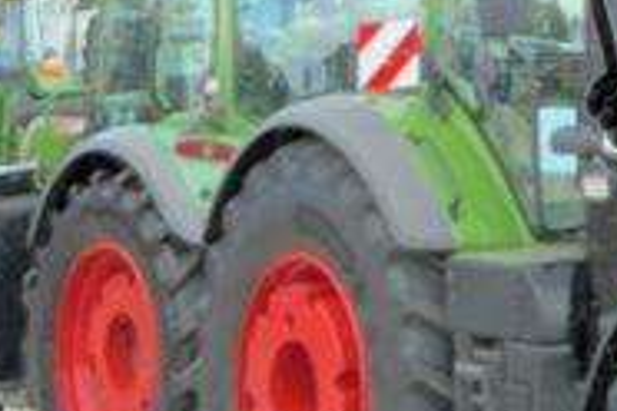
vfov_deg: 7.9
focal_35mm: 166
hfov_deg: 11.7
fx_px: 2845
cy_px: -438
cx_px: 982
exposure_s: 1/122
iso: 40
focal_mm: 3
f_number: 1.8
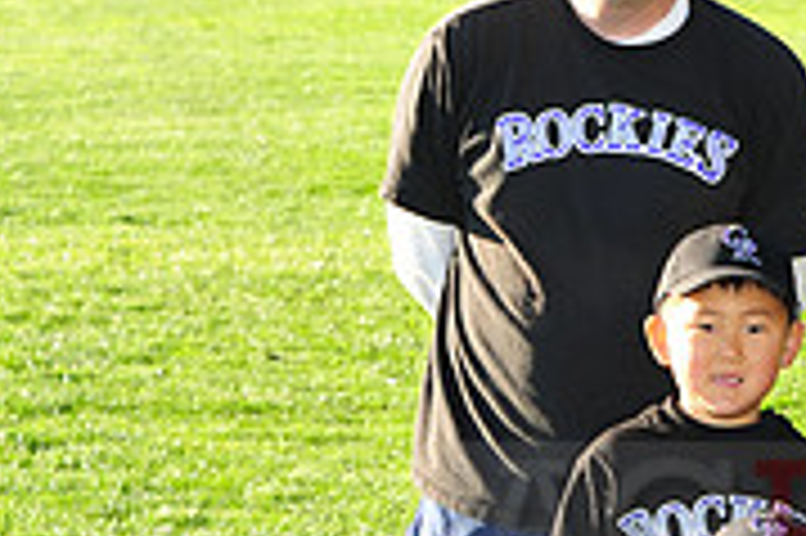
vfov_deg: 5.3
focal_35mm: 259
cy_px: 500
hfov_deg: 7.8
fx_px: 5793
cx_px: 1202
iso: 200
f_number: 7.1
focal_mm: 80
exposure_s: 1/160
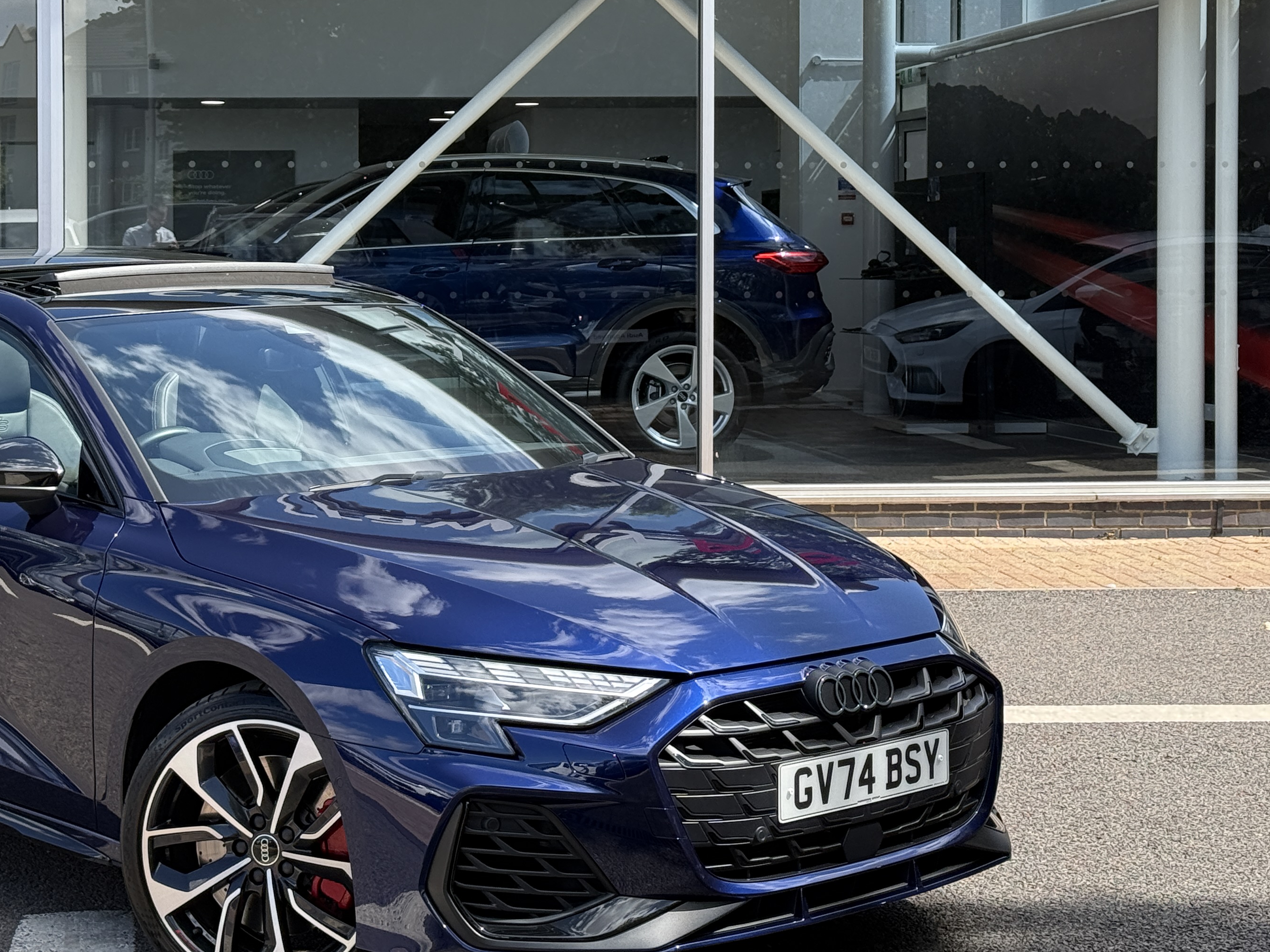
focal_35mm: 72
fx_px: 2642
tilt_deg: -0.3
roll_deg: +0.4
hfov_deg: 26.9
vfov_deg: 20.4
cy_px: 299
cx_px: 413
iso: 100
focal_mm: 6.76
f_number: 1.78
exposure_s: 1/1795
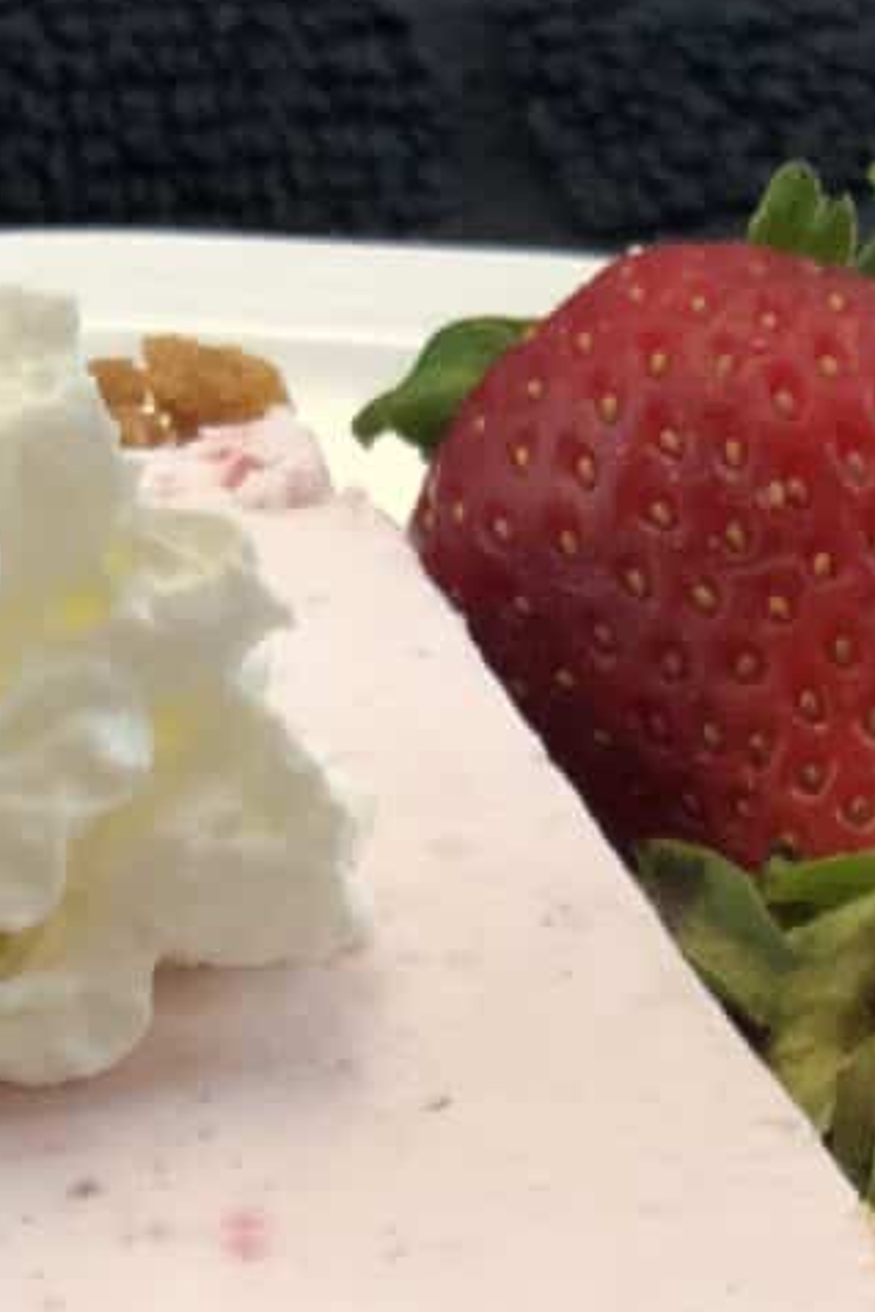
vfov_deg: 12.0
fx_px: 6197
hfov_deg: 8.1
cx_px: 281
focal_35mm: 170
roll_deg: -1.1
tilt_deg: -33.4
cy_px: 1154
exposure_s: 1/30
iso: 100
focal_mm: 6
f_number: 2.4
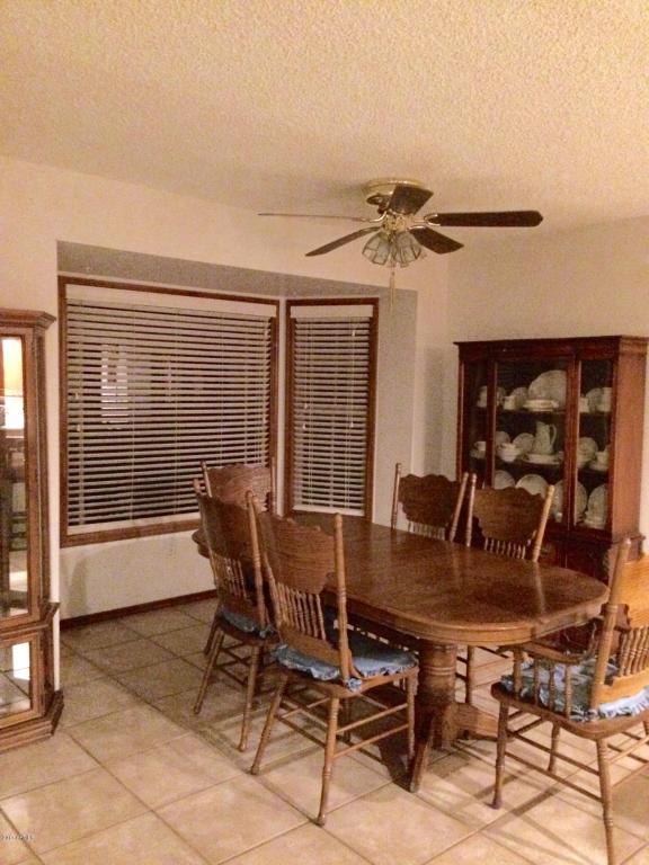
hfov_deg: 48.2
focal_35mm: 29
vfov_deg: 61.7
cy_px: 432
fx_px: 725
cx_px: 324
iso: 1000
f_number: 2.2
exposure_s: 1/15
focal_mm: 4.15
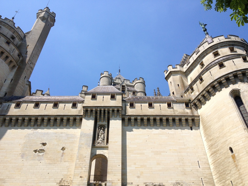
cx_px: 124
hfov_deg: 52.6
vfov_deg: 40.7
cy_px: 93
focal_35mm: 35
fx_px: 251
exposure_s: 1/1577
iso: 50
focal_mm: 4.28
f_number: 2.4
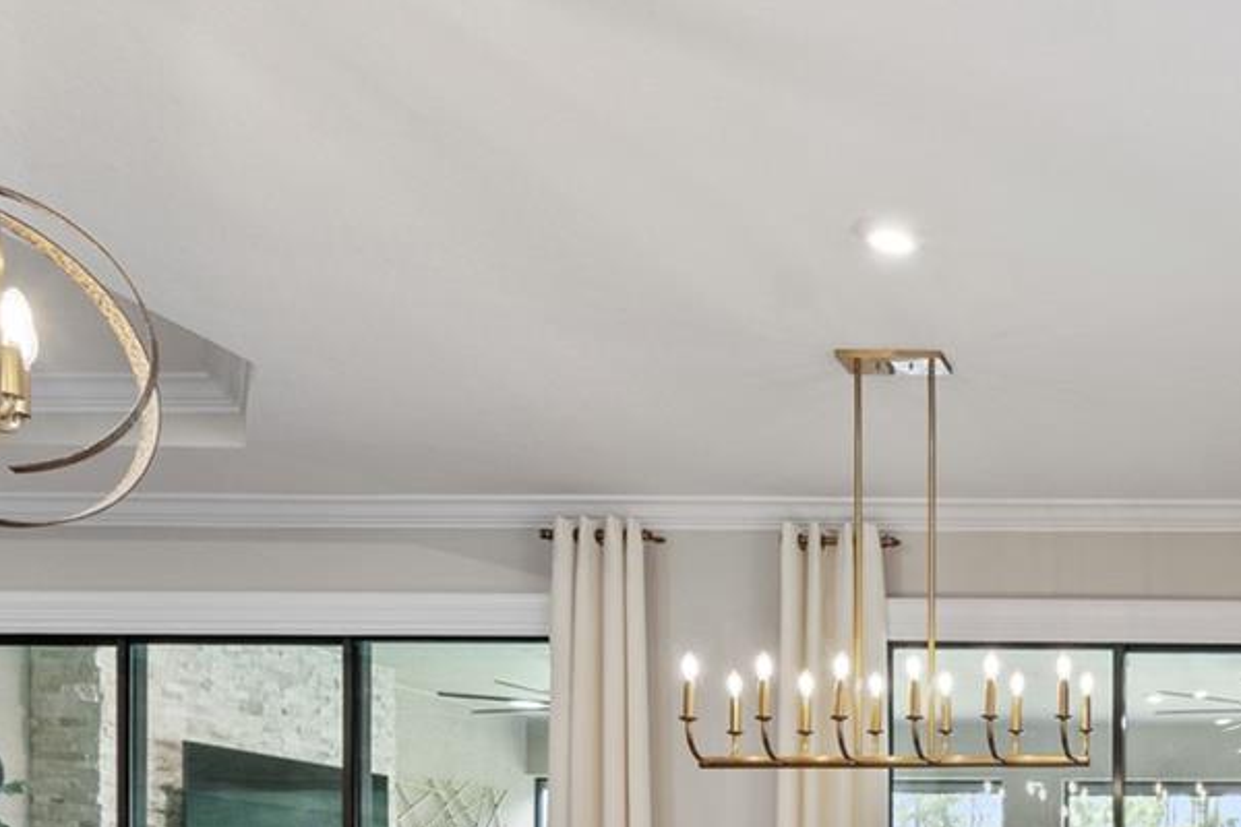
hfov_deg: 39.8
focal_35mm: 40
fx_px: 1379
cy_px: 947
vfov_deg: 29.5
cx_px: 1355
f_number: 7.1
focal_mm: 10
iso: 100
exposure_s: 1/1.67
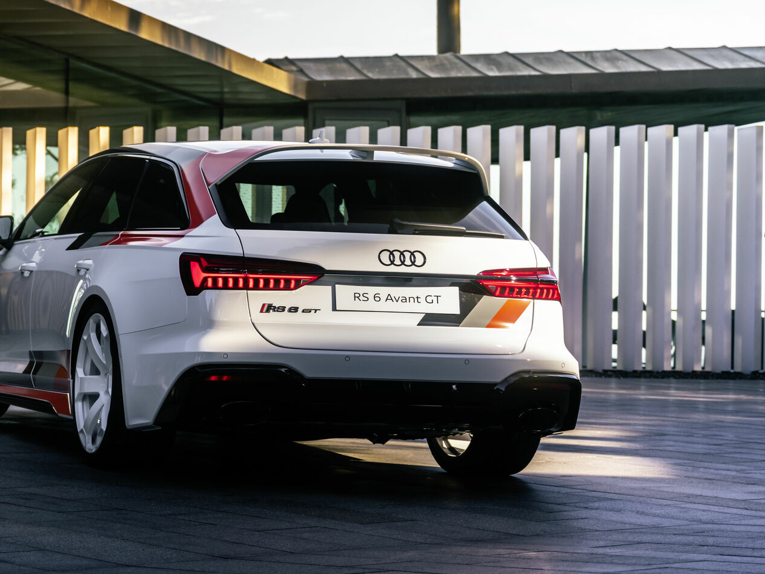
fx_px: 2519
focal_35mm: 114
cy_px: 347
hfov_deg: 16.8
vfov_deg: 13.0
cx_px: -39
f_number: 4
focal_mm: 63.7
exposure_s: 1/250
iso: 320
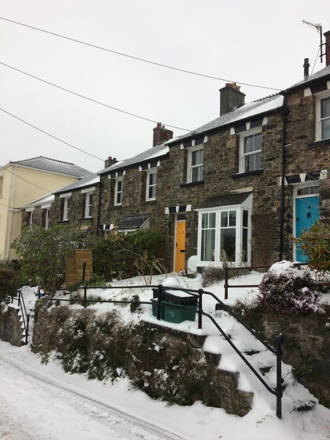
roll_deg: -1.9
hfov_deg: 48.2
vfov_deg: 61.7
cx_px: 165
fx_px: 369
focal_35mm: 29
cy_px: 220
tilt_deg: +4.1
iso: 32
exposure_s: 1/477
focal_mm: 4.15
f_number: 2.2
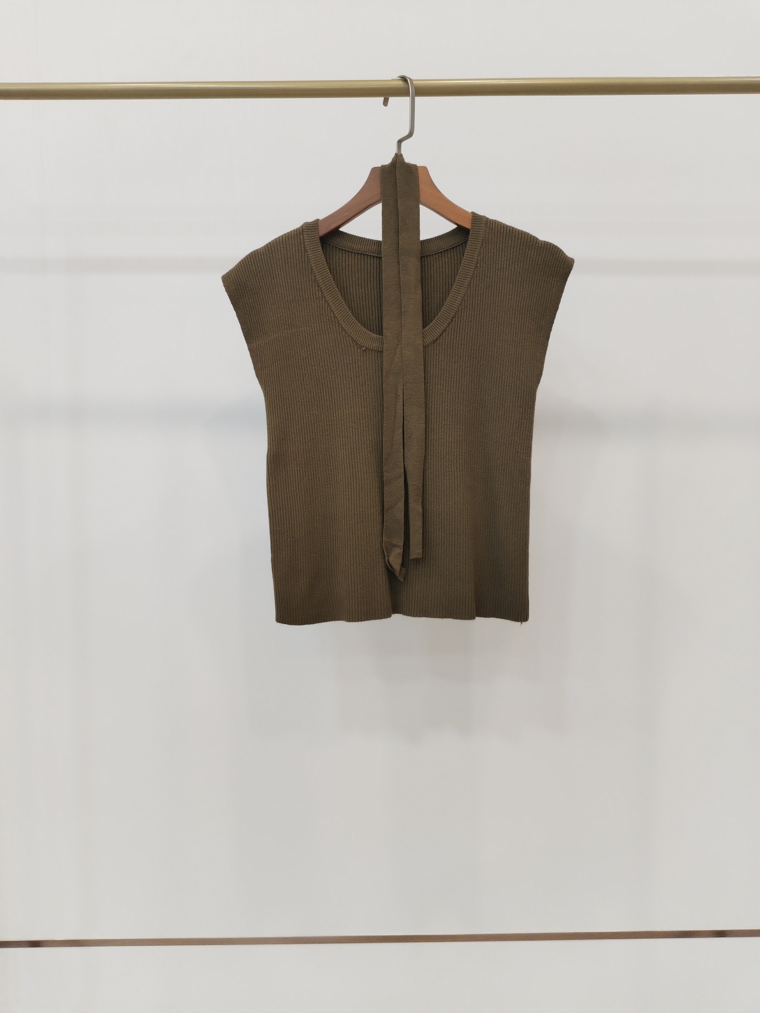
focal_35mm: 29
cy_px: 506
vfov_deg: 61.7
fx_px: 849
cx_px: 380
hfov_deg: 48.2
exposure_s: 1/60
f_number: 1.8
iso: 394
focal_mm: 4.75
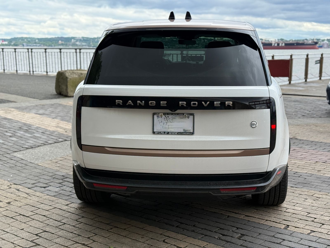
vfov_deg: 30.3
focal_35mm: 48
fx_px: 458
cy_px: 124
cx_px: 165
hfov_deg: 39.7
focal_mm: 6.76
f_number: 1.78
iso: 100
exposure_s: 1/1754
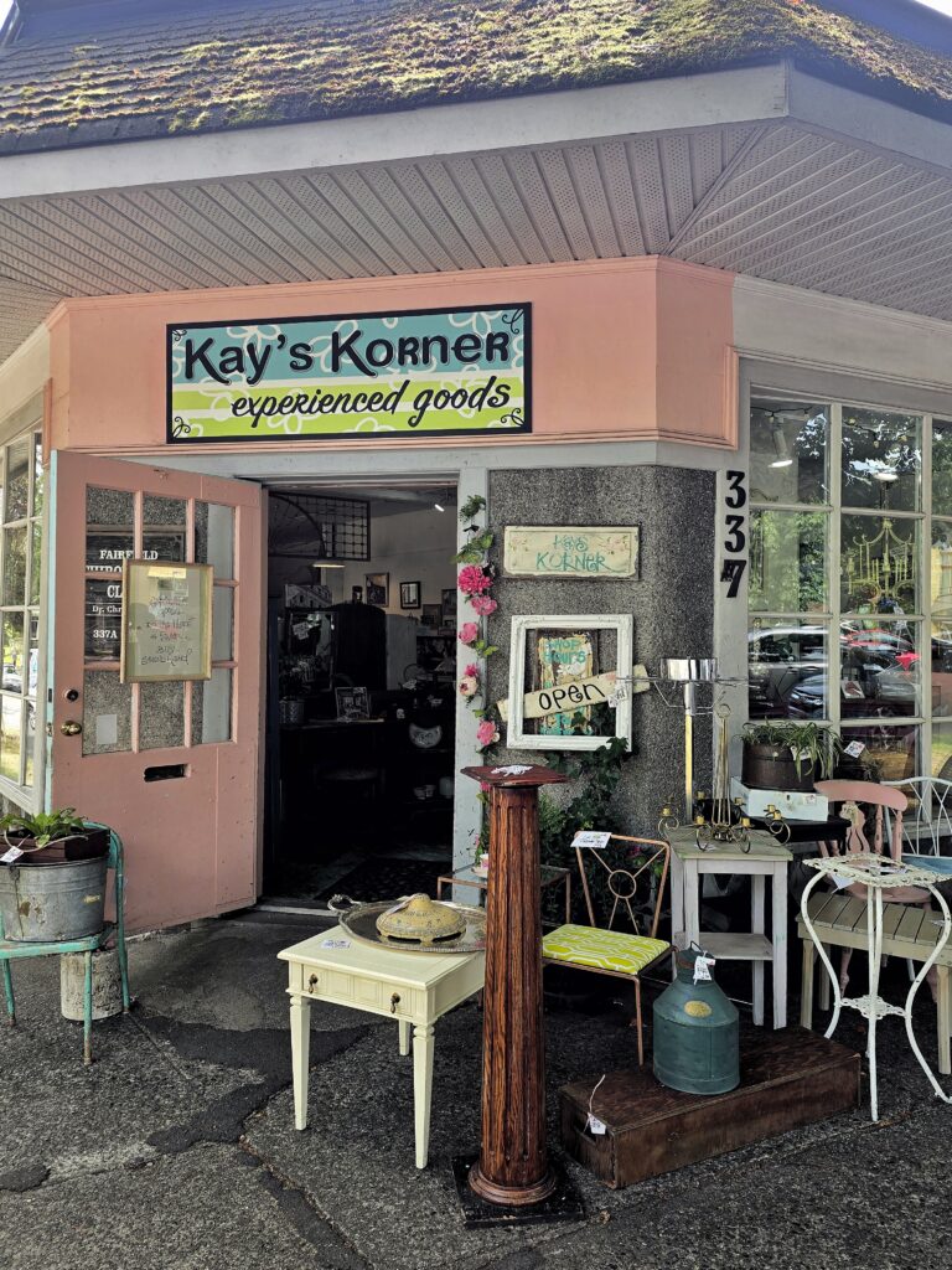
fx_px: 843
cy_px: 635
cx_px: 476
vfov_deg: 73.9
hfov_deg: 58.9
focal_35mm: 23
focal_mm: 6.3
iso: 32
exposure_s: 1/180
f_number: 1.7
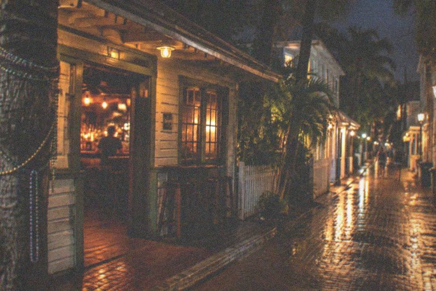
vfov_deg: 21.2
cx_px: 218
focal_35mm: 64
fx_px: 775
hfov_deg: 31.4
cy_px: 146
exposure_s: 1/30
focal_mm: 64
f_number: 9
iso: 8000
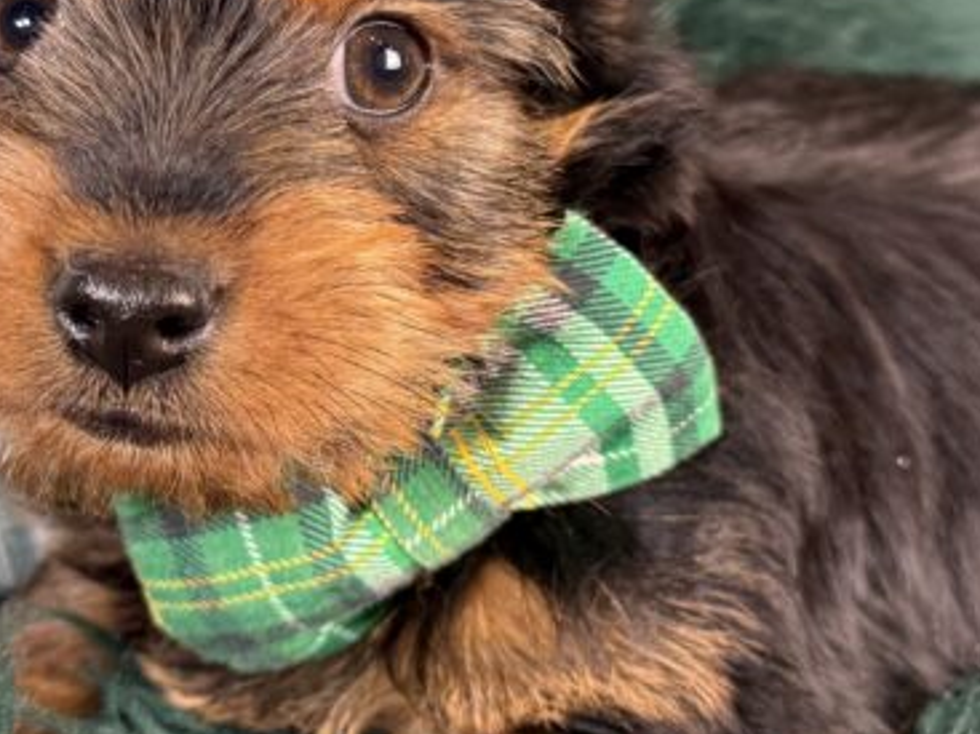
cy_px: 259
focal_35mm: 67
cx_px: 355
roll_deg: -0.1
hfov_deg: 28.8
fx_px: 1896
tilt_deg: -15.9
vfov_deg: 21.9
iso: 200
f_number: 1.78
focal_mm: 6.76
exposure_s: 1/120
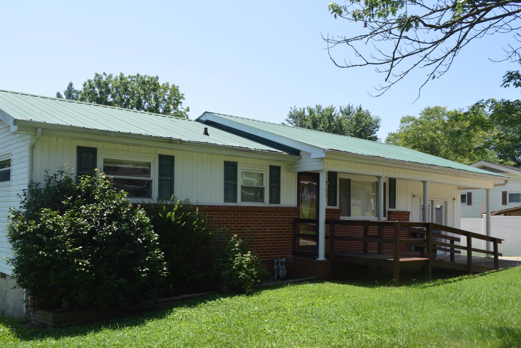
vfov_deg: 39.9
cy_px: 201
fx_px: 478
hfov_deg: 57.2
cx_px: 253
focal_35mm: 33
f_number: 7.1
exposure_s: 1/200
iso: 100
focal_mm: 18
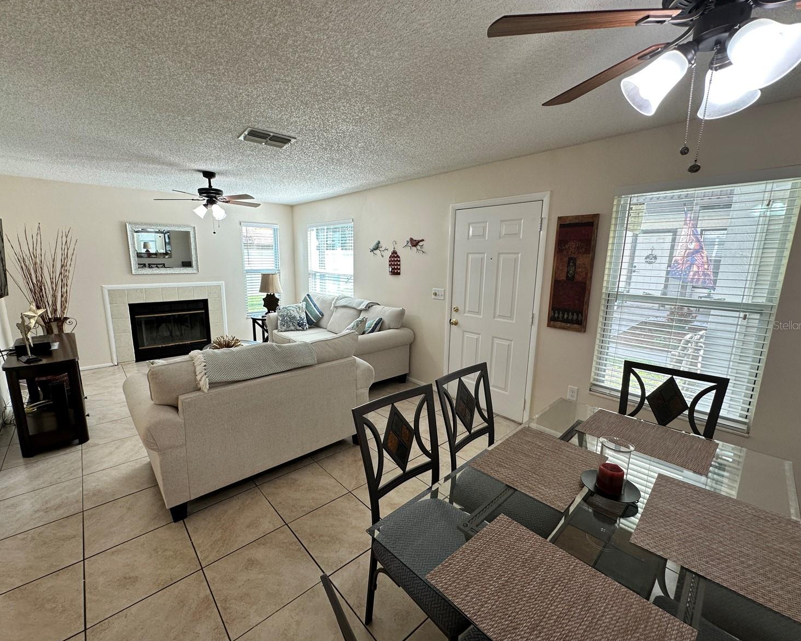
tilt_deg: -10.5
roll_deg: -1.1
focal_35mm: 15
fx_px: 356
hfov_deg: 96.8
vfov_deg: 84.0
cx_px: 386
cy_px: 325
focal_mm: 2.22
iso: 80
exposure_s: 1/120
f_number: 2.2
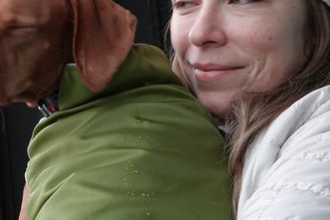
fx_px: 742
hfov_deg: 24.2
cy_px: 118
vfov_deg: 16.8
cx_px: 23
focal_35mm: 81
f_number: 4
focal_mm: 15.59
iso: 640
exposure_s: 1/50
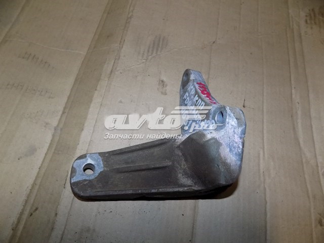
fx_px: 215
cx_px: 162
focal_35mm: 23
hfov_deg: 73.9
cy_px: 122
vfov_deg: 58.9
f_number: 3.1
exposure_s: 1/30
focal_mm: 4
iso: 200
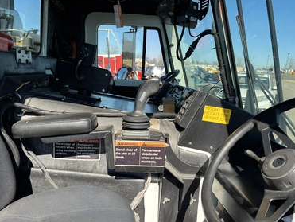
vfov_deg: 49.8
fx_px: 239
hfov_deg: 63.4
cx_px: 140
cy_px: 114
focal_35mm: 28
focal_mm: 5.1
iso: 50
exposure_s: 1/1163
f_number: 1.6
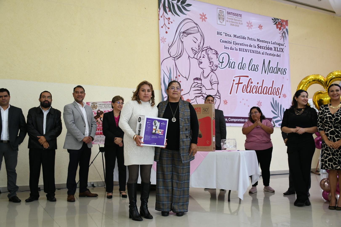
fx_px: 341
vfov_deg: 36.9
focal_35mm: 36
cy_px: 114
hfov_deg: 53.1
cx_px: 170
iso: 1000
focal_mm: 24
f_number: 3.8
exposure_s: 1/100
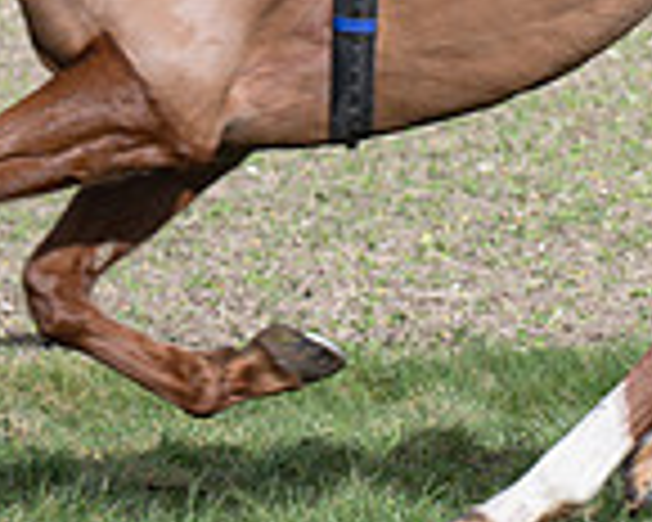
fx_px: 11211
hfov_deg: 3.3
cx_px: 1099
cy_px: 247
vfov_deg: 2.7
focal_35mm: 581
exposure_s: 1/2000
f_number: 4
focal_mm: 89
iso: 200
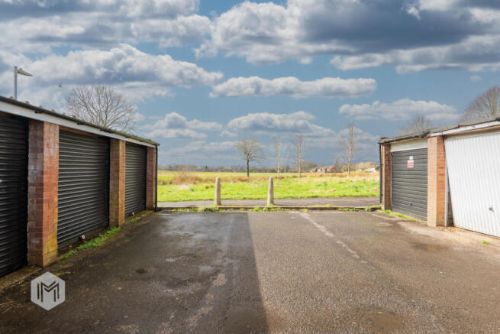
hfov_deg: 84.0
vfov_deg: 62.0
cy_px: 167
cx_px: 250
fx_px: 278
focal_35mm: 20
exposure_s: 1/100
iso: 160
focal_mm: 20
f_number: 7.1
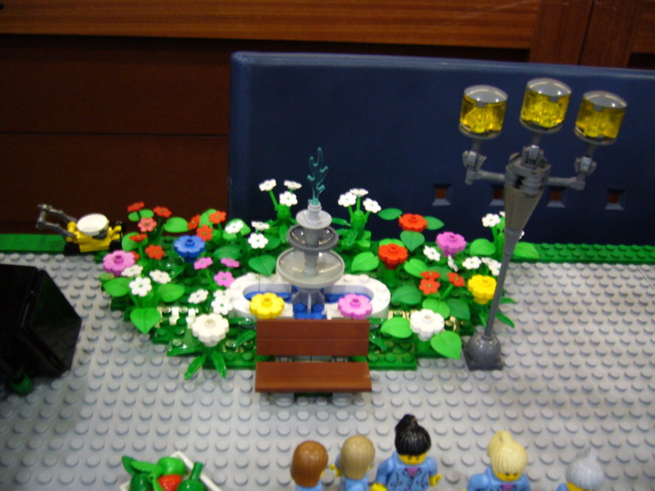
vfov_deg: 40.7
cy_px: 246
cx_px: 328
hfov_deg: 52.6
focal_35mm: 35
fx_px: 662
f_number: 2.8
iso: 200
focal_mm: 5.8
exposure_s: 1/8
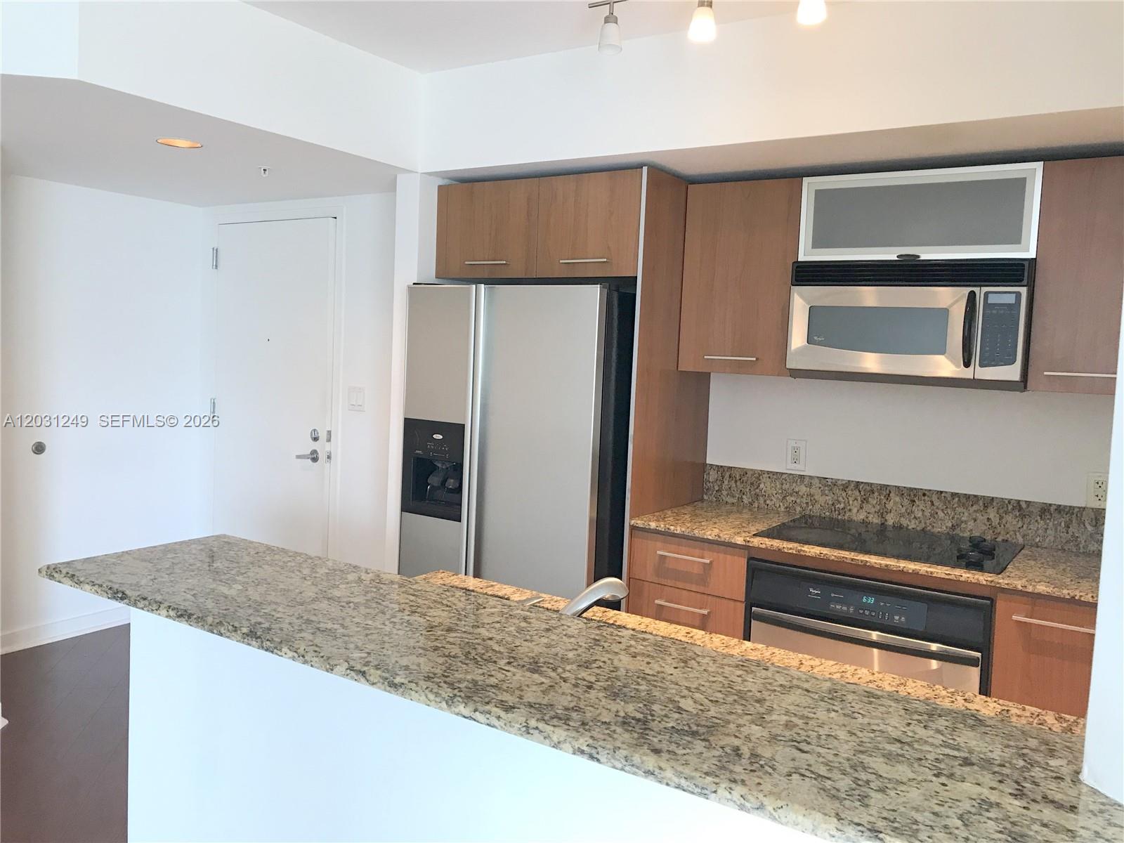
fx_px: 909
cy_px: 422
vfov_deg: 49.7
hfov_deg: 63.4
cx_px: 562
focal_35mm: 28
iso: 40
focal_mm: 3.99
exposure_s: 1/24
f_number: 1.8
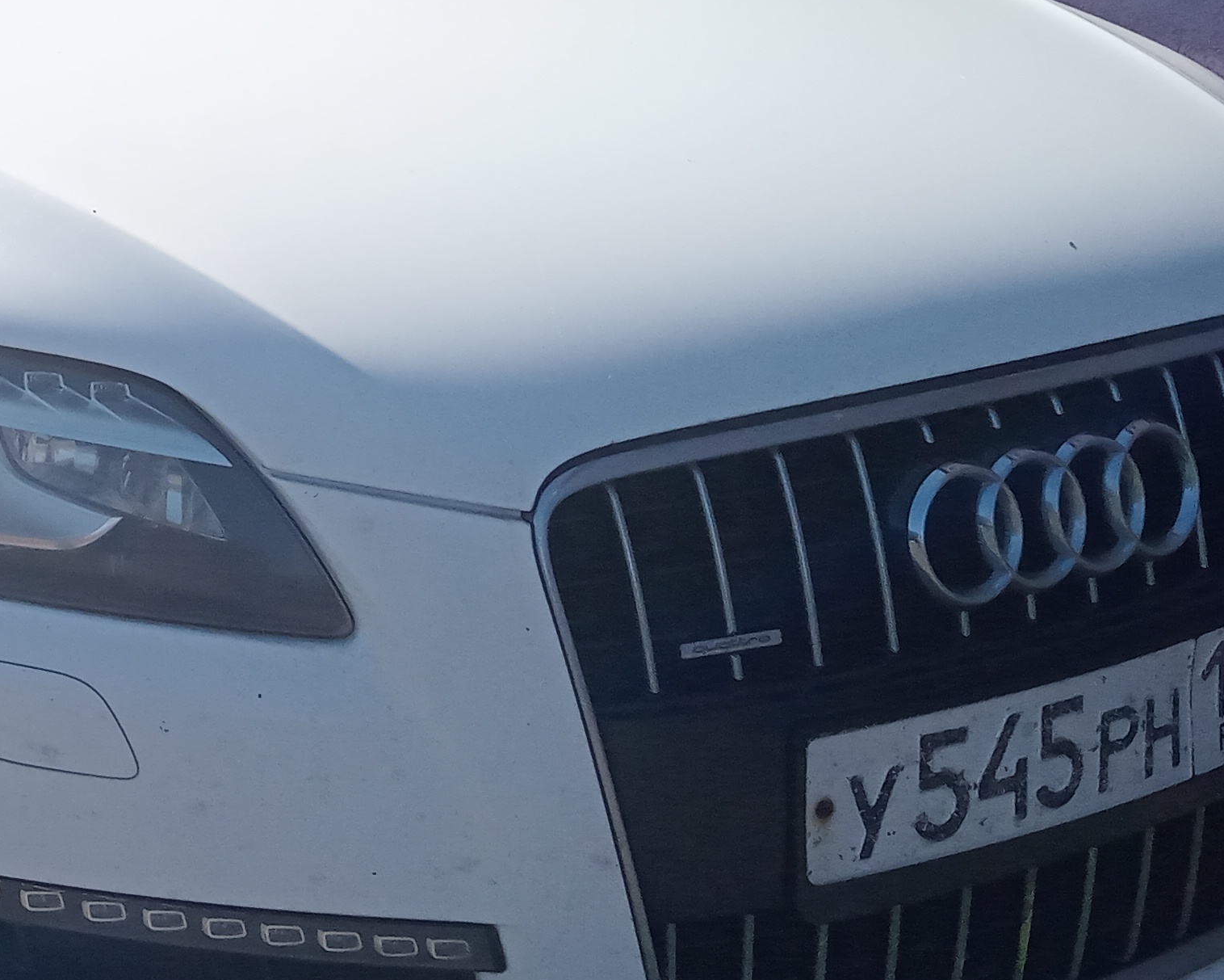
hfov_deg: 22.9
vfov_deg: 20.2
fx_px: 2717
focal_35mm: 75
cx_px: -312
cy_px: 209
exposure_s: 1/1538
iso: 113
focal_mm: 3.37
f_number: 2.2
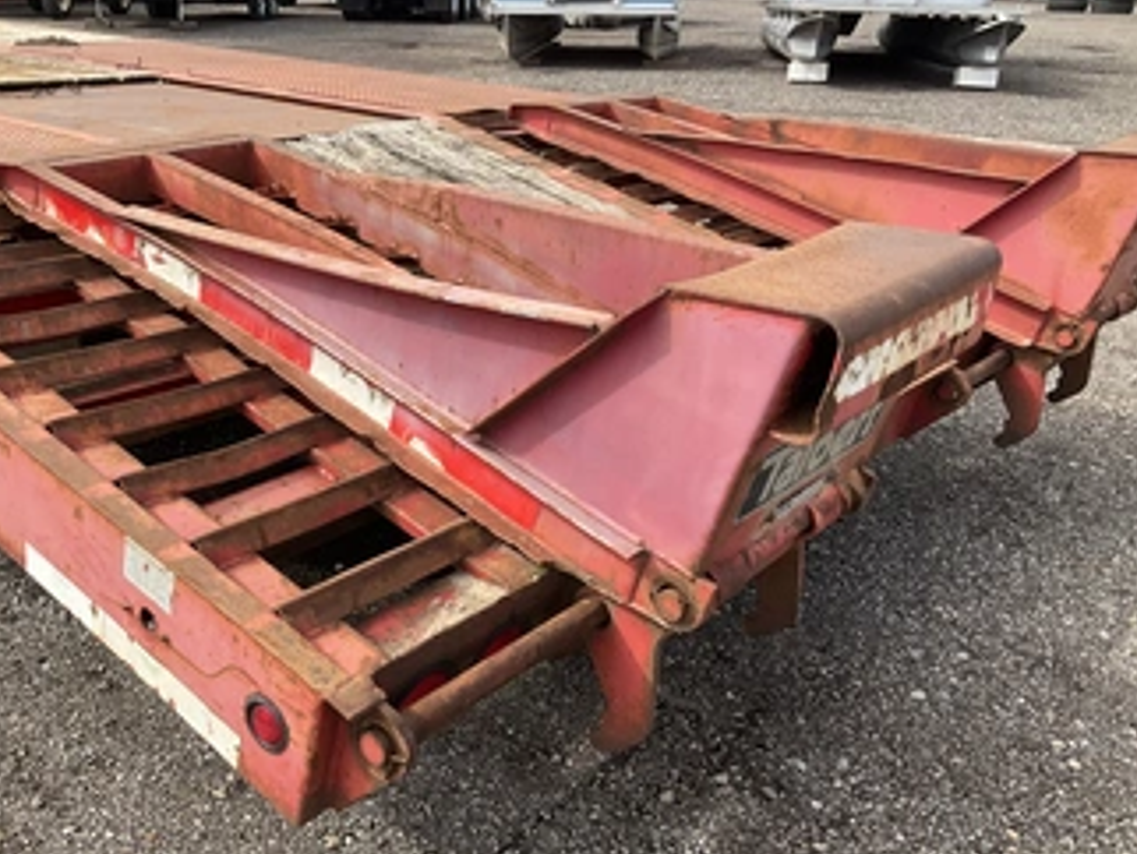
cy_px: 452
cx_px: 459
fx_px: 1183
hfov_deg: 51.0
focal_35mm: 36
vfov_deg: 39.7
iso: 25
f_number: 1.8
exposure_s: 1/781
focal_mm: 3
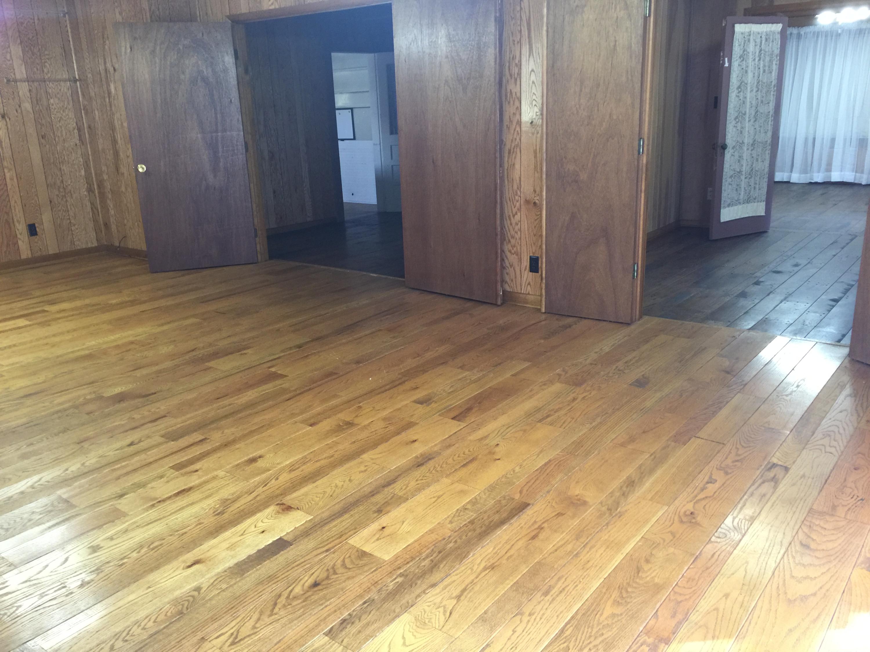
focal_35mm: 29
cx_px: 435
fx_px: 729
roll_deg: +1.8
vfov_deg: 48.2
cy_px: 326
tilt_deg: -15.3
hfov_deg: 61.7
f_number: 2.2
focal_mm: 4.15
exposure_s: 1/15
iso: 64
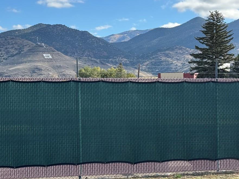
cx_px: 57
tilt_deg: -2.4
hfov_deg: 22.3
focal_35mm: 87
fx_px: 601
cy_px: 112
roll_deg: +0.5
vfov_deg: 16.9
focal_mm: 6.76
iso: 64
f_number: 1.78
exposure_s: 1/2331
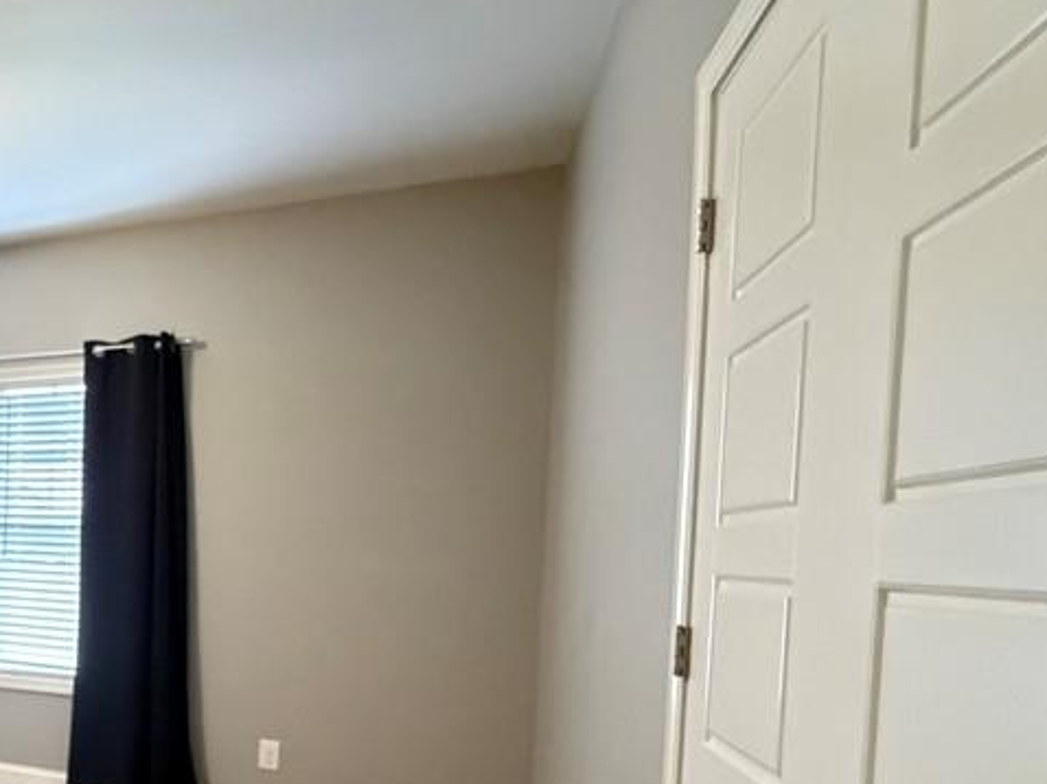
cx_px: -42
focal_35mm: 30
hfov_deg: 47.6
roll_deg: -1.8
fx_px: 907
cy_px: 585
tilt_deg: -3.6
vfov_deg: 45.2
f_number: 2.2
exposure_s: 1/60
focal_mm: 2.22
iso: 1000
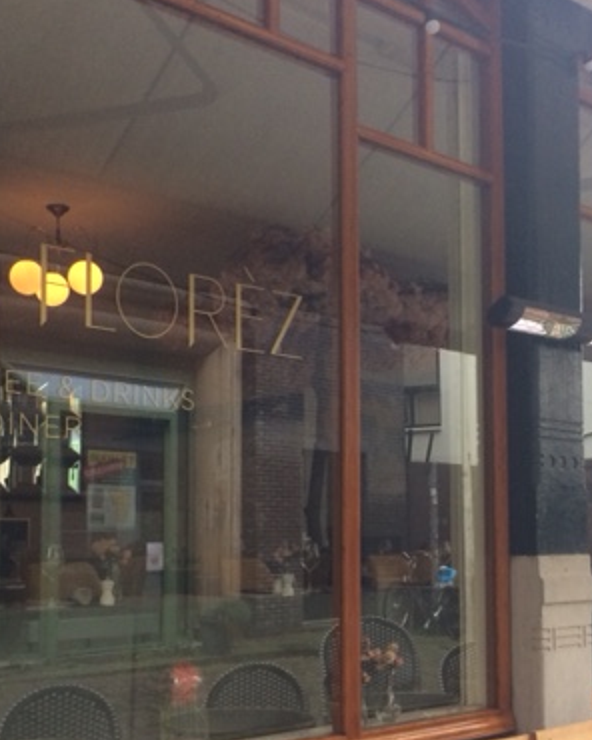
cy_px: 466
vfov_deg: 37.8
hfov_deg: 30.8
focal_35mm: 49
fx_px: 1073
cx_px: 330
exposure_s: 1/33
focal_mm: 4.15
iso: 80
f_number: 2.2
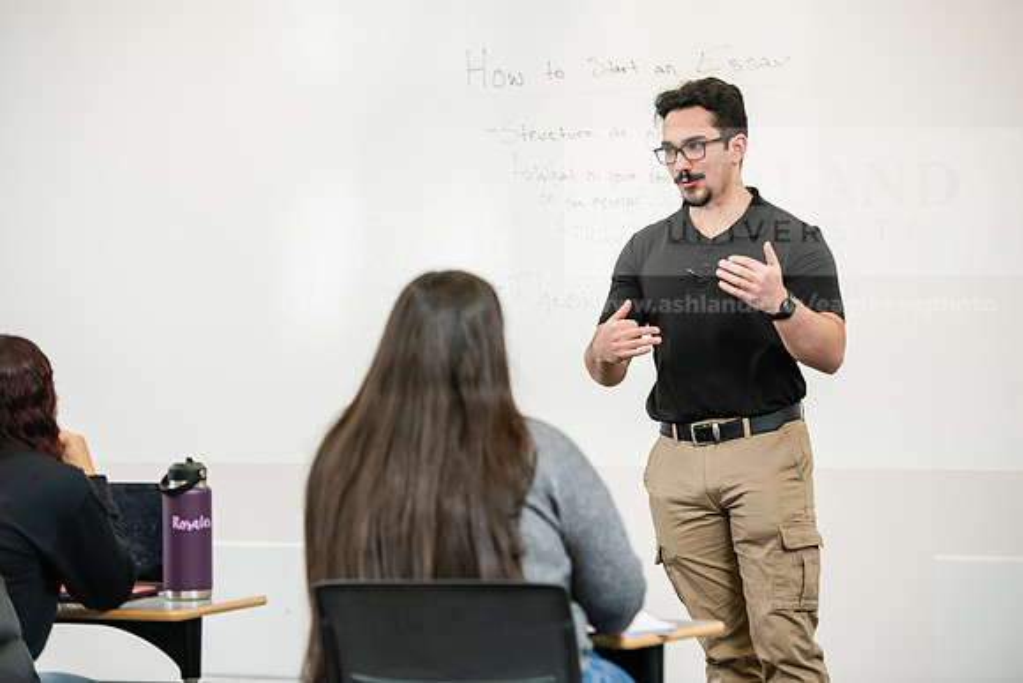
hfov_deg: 17.6
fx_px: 3297
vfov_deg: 11.8
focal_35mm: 116
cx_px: 512
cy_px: 342
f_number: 3.5
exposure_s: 1/200
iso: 1000
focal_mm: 116
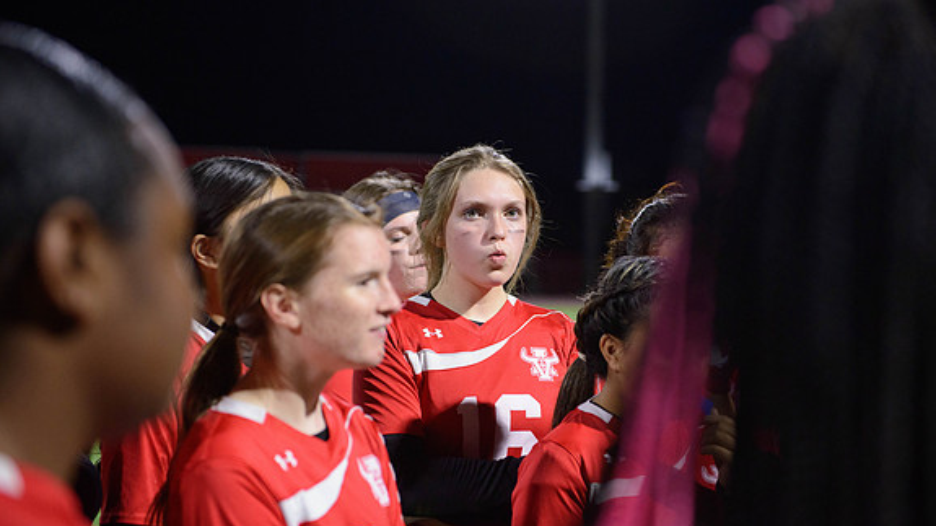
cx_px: 470
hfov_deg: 28.6
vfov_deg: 16.3
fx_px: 1836
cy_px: 261
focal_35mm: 74
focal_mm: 70
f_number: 2.8
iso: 3200
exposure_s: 1/320
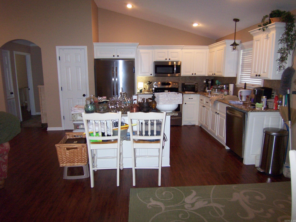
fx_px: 197
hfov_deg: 73.9
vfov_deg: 58.9
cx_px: 148
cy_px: 111
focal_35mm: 23
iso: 200
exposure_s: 1/30
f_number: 2.8
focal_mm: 3.8
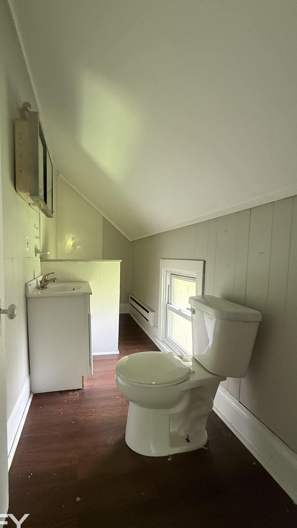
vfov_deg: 99.3
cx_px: 118
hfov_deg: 66.4
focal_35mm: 16
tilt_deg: -2.7
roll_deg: -0.6
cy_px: 275
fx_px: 224
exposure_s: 1/60
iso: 500
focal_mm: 2.22
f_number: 2.2
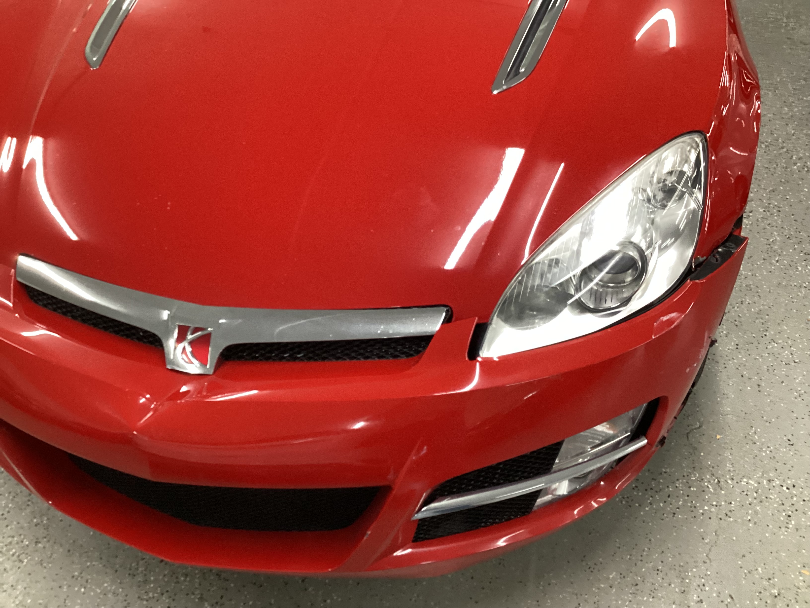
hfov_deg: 58.4
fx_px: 725
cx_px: 405
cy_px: 304
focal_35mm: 31
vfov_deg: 45.4
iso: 320
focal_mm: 3.3
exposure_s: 1/60
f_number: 2.4
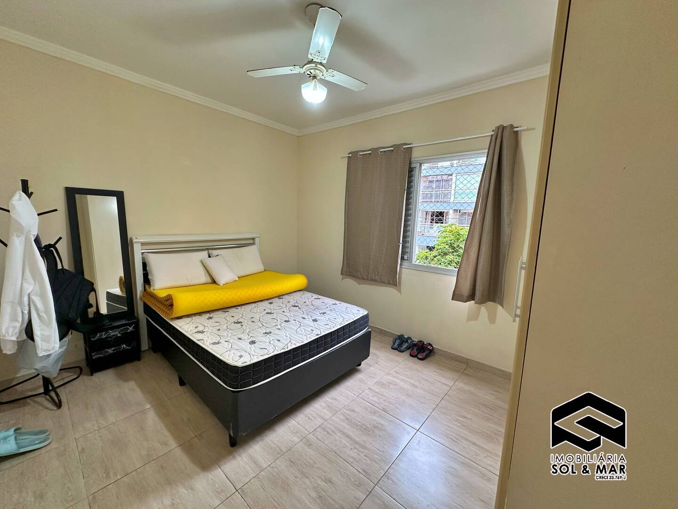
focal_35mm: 14
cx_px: 339
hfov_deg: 102.1
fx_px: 274
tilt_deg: -7.7
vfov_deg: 85.7
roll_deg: -2.2
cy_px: 254
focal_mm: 2.22
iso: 200
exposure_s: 1/60
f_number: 2.2
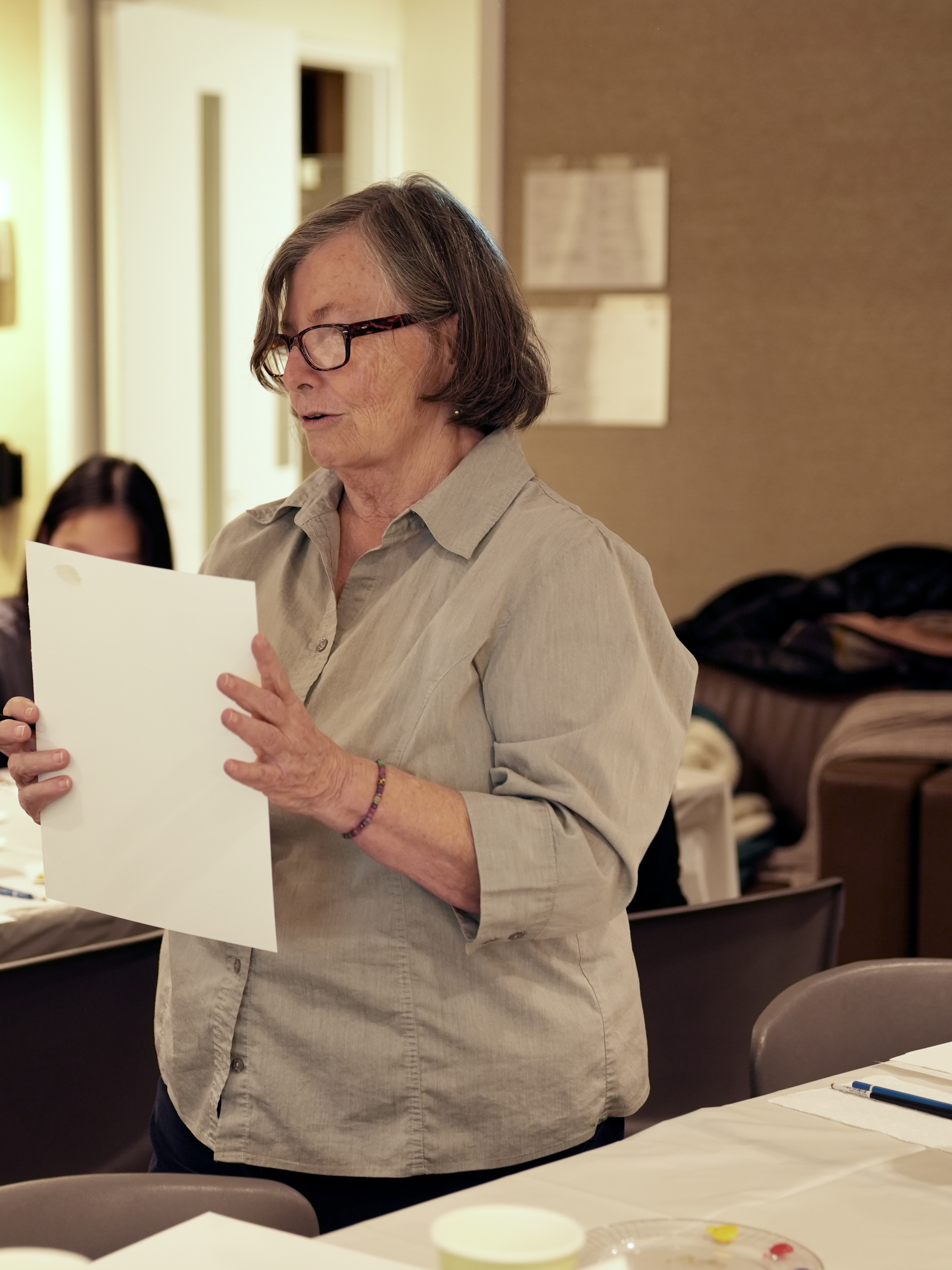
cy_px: 660
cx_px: 289
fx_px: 3007
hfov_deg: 17.9
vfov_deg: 23.8
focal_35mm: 82
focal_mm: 54
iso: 1000
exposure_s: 1/60
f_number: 2.8
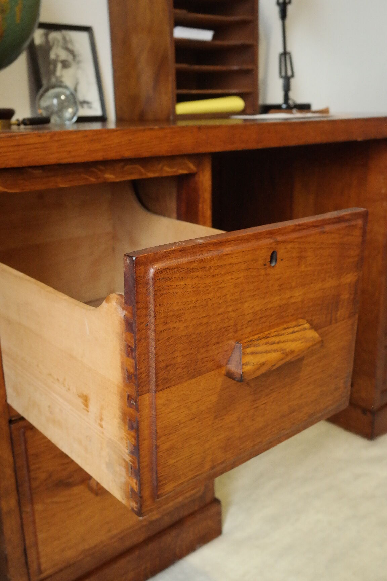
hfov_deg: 36.9
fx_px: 580
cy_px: 290
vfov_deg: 53.1
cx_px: 194
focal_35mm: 36
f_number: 5.6
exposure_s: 1/30
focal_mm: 24
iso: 3200
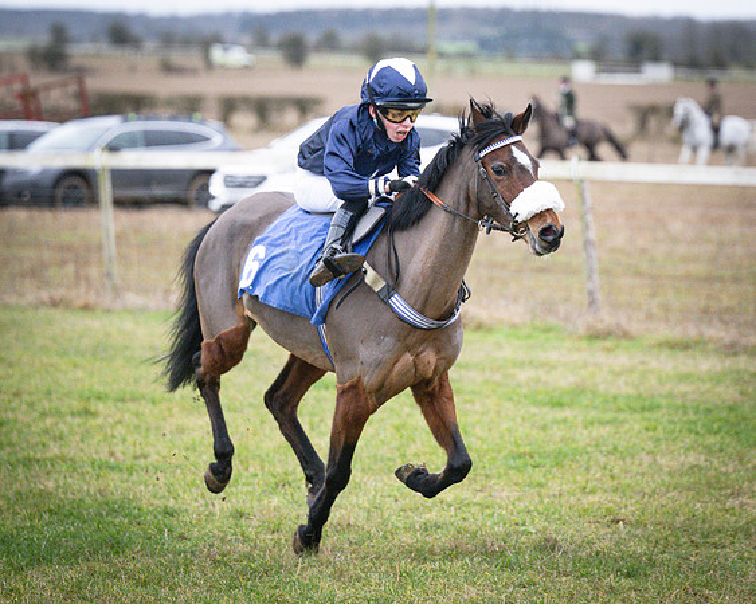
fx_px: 4889
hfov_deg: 8.8
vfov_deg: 7.1
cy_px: 271
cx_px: 424
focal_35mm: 219
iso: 1600
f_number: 2.8
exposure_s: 1/1000
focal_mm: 115
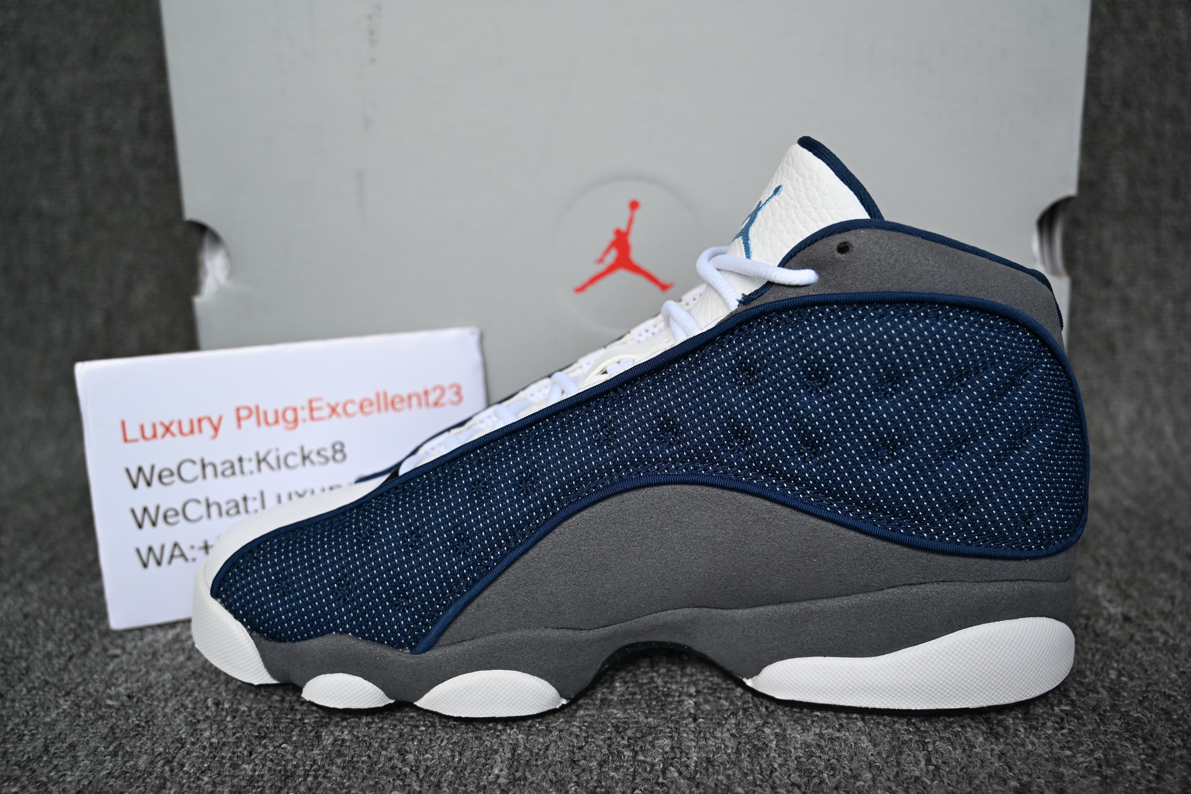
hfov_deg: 59.5
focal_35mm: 32
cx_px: 596
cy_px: 397
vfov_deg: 41.7
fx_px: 1042
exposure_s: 1/100
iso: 100
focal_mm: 31.5
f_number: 5
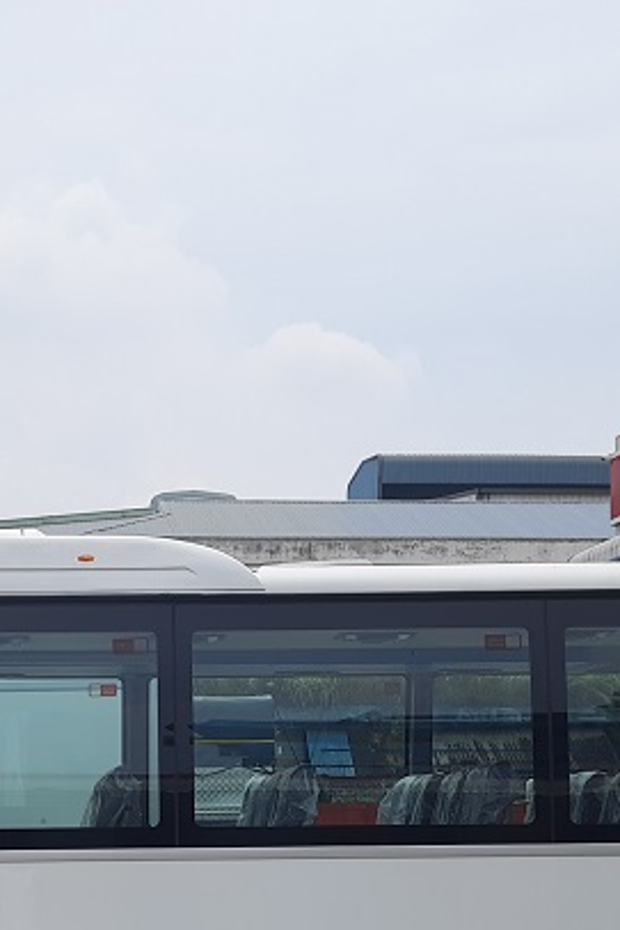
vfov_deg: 32.5
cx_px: 53
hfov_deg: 22.4
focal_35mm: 59
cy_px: 809
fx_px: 1523
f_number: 1.8
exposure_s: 1/1229
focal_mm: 5.23
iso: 20
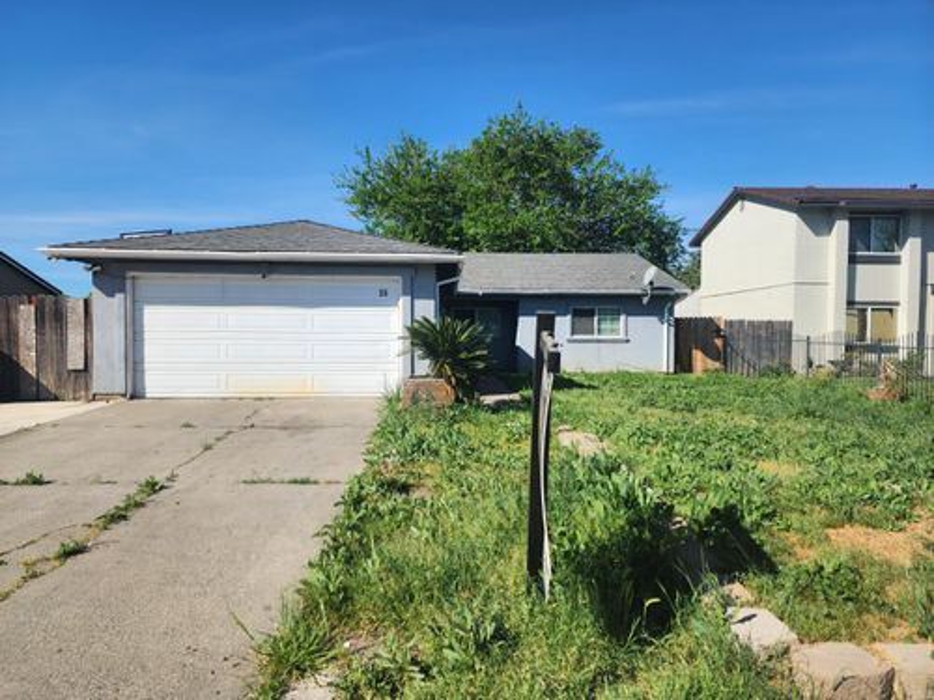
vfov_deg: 58.9
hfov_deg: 73.9
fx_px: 621
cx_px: 467
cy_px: 350
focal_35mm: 23
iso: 12
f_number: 1.8
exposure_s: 1/1232
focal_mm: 6.4
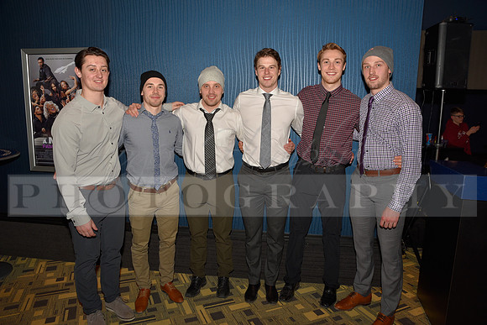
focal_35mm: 24
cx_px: 244
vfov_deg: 53.2
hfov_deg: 73.7
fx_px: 325
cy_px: 162
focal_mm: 24
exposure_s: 1/60
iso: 200
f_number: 5
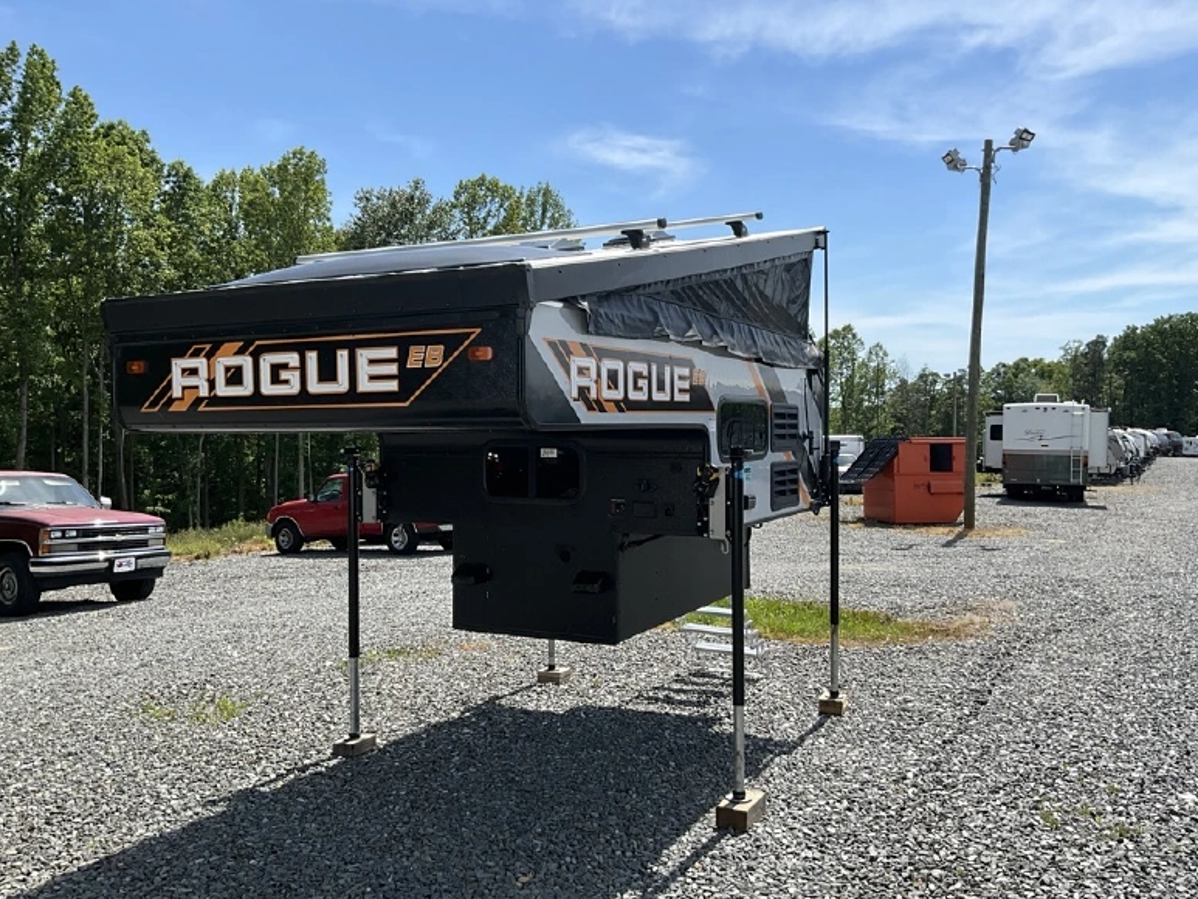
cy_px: 437
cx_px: 606
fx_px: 1038
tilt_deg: -1.9
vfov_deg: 46.8
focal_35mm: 30
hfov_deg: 60.0
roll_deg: -0.3
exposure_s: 1/2227
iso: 25
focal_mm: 3
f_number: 1.8
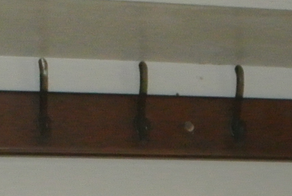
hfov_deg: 12.1
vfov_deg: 7.6
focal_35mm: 164
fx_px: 1333
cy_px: 532
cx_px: 380
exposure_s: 1/6
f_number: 2.8
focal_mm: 10
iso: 900
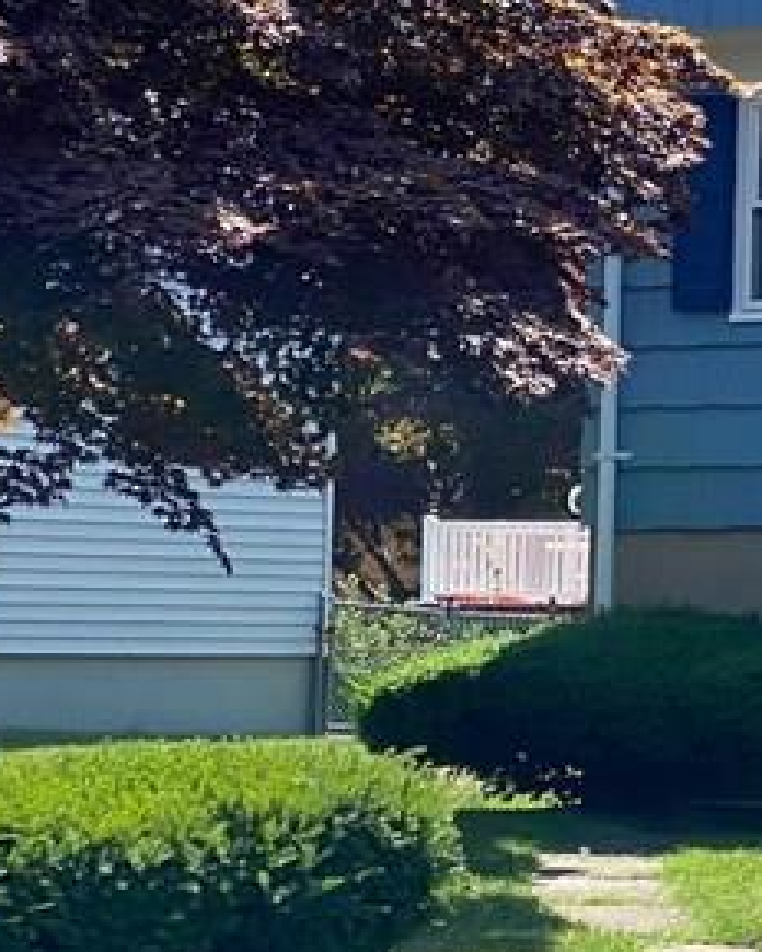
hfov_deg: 8.2
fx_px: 5046
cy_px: 236
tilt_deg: +4.8
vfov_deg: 10.8
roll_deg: -0.8
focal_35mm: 179
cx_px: 1531
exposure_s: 1/1410
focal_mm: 6
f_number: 2
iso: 20
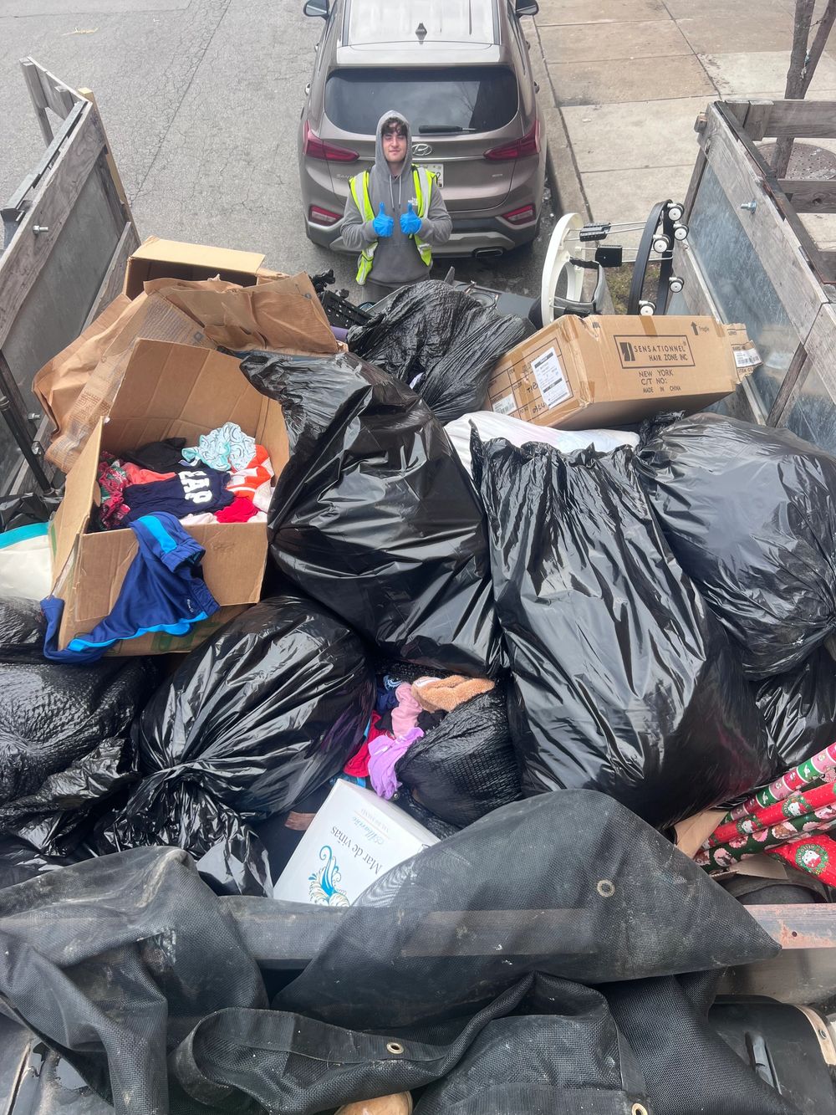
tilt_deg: -47.8
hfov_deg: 53.1
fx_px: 837
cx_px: 418
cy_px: 558
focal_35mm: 26
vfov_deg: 67.3
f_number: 1.5
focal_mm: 5.7
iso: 50
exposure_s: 1/439
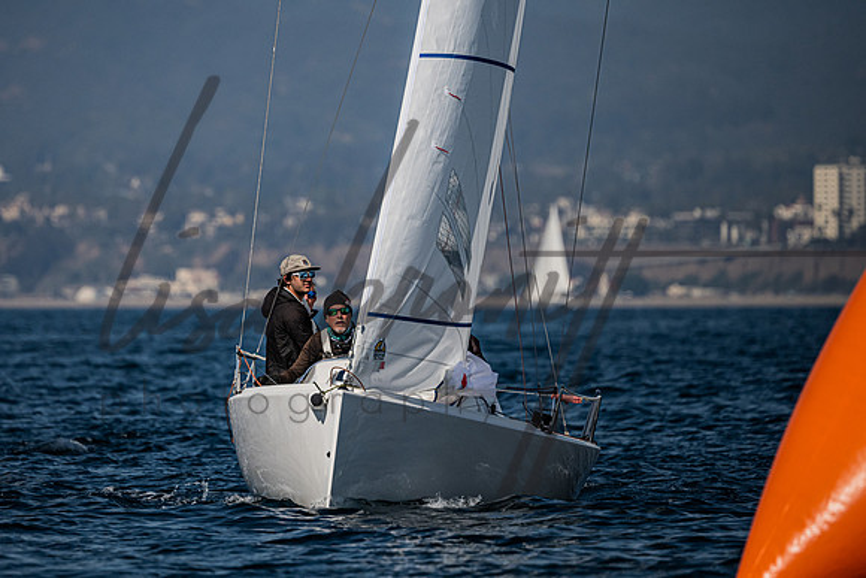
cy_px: 198
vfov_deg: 2.9
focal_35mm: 478
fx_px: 11493
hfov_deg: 4.3
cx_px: 316
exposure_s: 1/8000
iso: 400
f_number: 5.3
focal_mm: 350
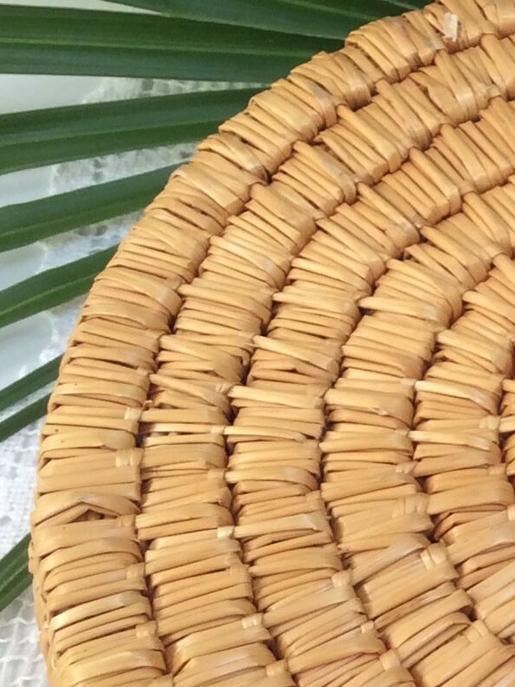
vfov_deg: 18.7
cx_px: 793
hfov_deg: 13.2
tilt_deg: -50.4
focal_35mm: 105
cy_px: 406
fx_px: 2082
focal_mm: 3.3
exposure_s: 1/50
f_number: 2.4
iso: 40
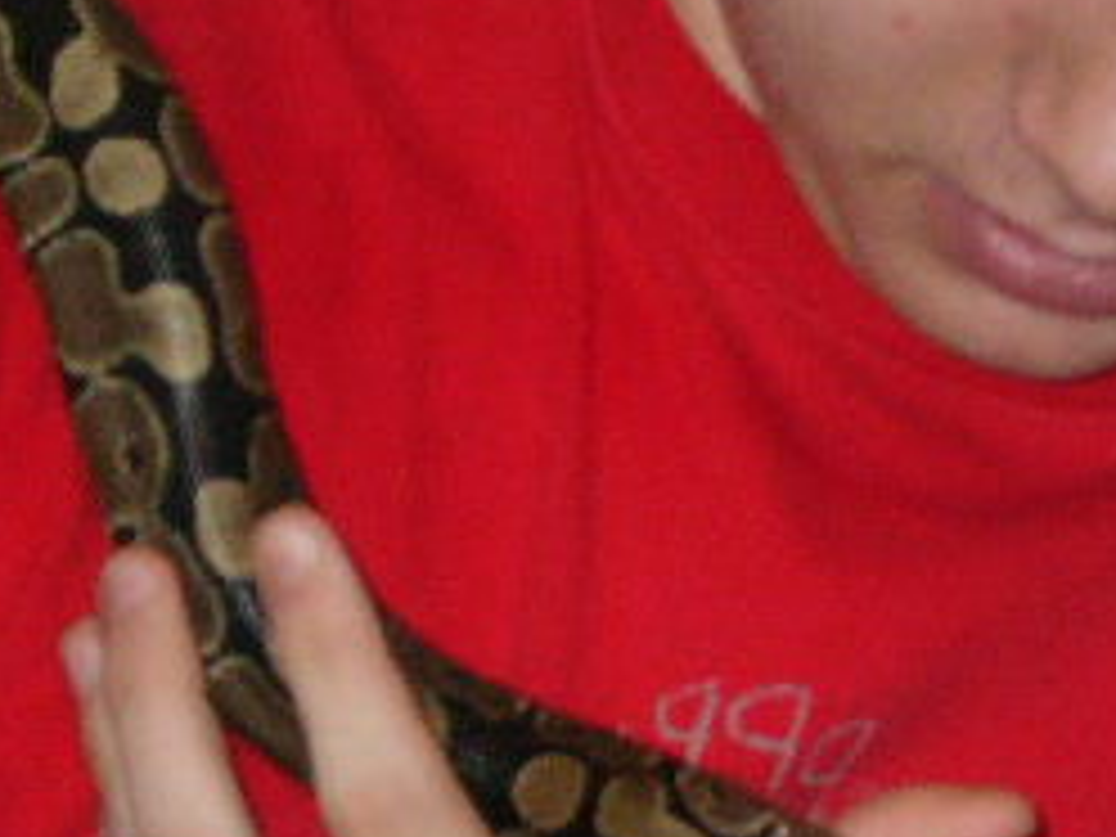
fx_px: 8737
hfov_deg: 7.3
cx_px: 783
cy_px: 864
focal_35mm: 271
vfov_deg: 5.5
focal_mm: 17.4
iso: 300
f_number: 4.9
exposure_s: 1/60
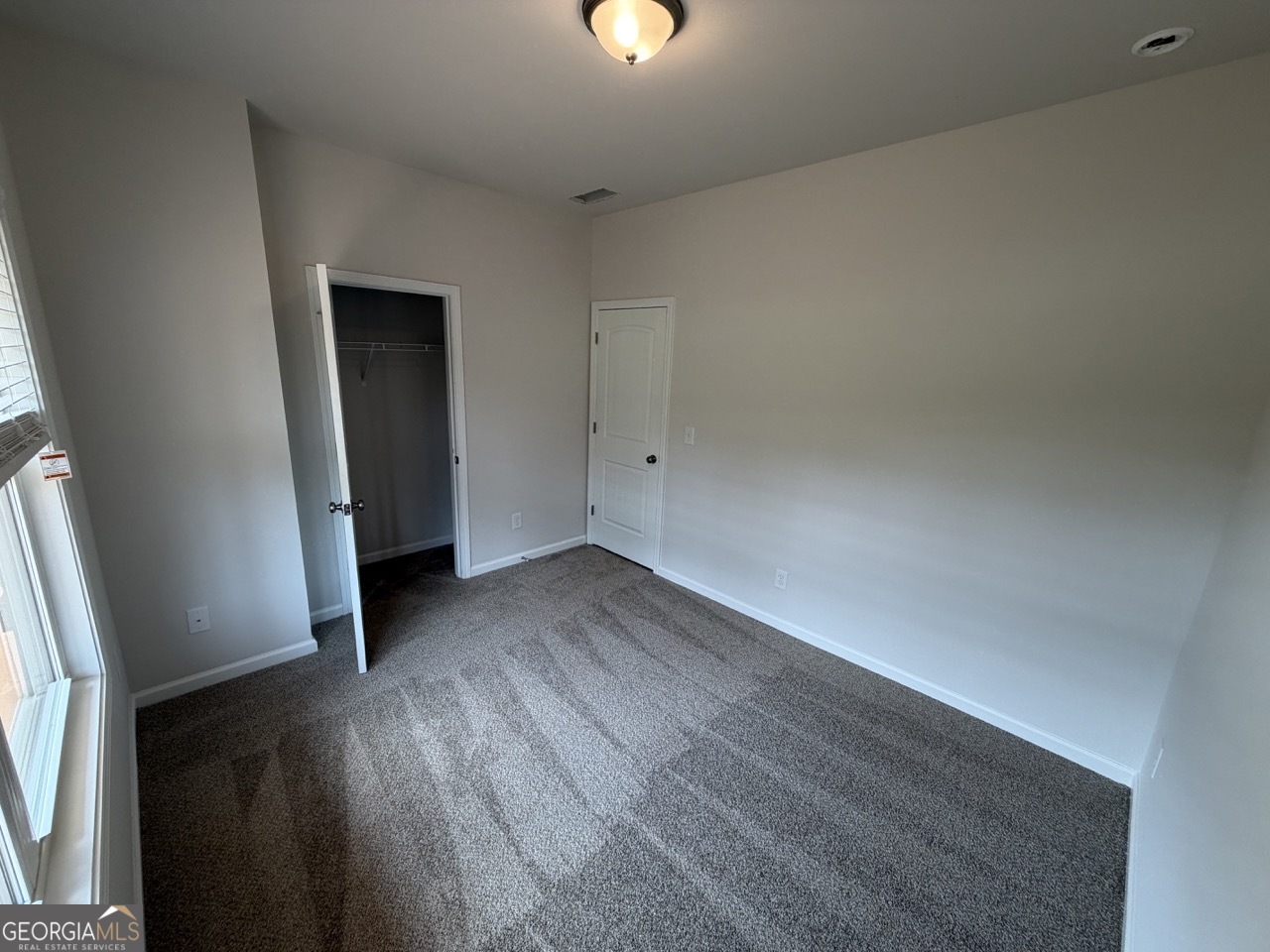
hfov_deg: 102.1
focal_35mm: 14
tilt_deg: -13.6
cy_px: 476
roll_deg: -1.5
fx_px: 514
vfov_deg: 85.7
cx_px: 635
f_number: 2.2
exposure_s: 1/120
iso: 80
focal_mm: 2.22
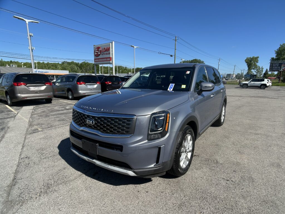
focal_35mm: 26
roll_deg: +0.1
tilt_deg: -11.1
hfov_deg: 67.3
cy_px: 107
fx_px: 214
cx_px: 142
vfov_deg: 53.1
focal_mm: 5.7
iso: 50
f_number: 1.5
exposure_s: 1/3571
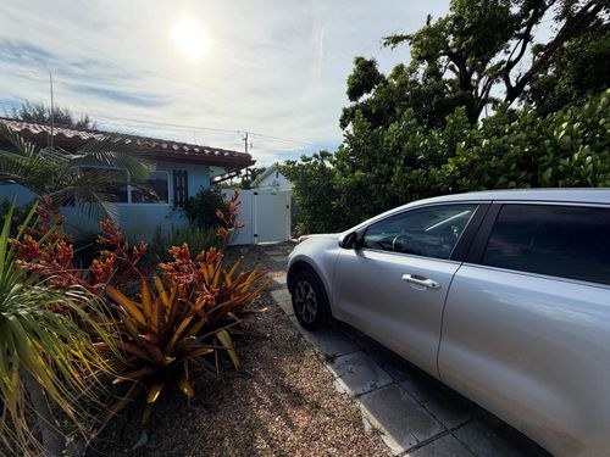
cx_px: 305
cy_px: 228
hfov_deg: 102.1
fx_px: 247
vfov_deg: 85.7
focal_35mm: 14
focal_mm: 2.22
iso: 25
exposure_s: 1/1050
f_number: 2.2
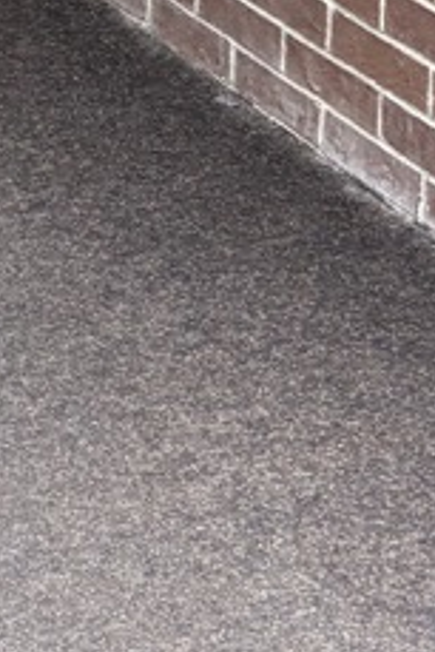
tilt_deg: -9.3
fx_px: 2733
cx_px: -355
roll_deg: -1.8
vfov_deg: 12.3
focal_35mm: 151
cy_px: -561
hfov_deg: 8.7
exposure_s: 1/120
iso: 200
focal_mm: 5.96
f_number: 1.6
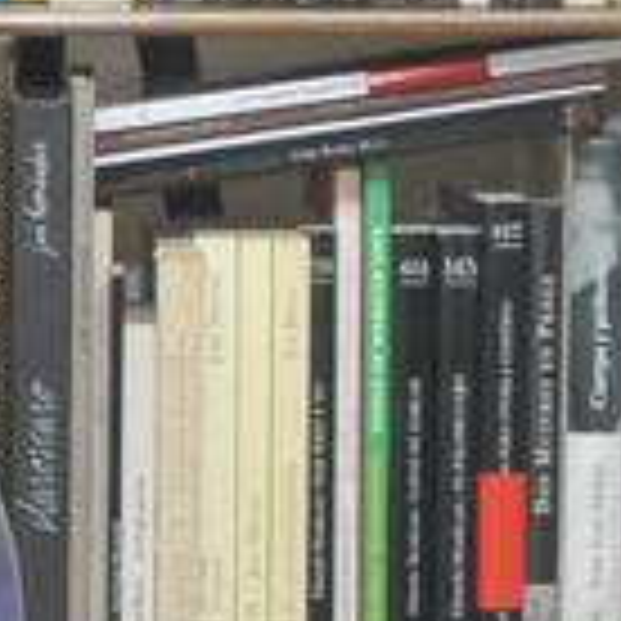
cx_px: -801
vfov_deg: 6.0
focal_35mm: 292
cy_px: 477
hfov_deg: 5.8
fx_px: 5927
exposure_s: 1/100
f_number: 6.3
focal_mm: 35
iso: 1600
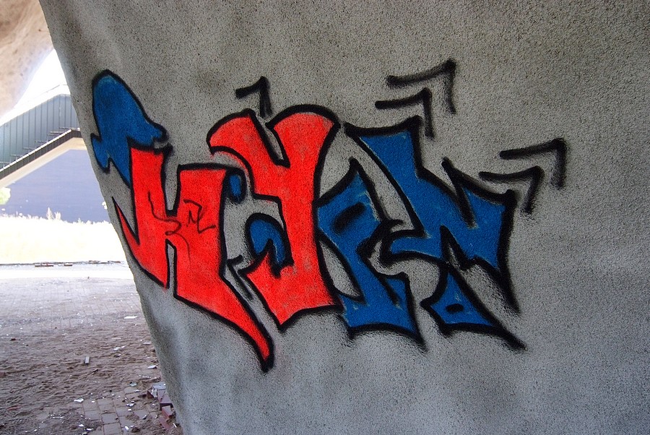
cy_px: 218
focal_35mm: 33
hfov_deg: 57.2
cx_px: 325
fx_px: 596
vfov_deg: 40.1
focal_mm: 22
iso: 1250
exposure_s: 1/200
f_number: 5
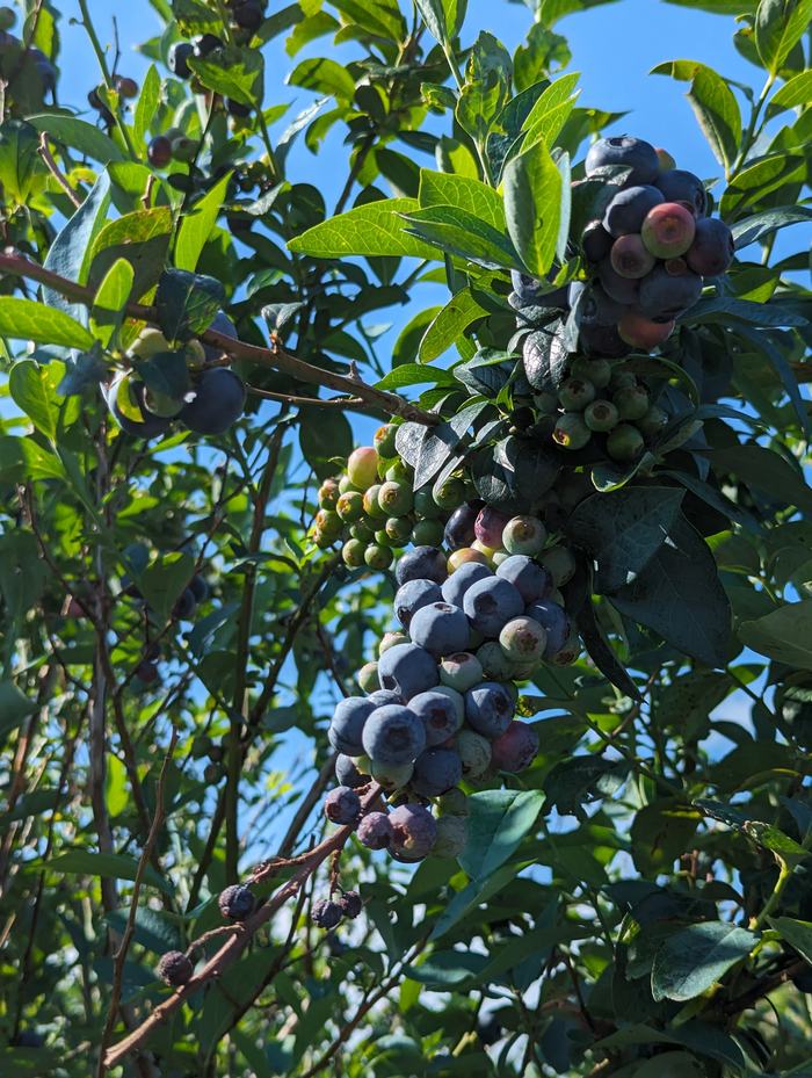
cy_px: 539
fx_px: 1497
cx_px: 406
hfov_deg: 30.4
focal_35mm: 48
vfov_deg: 39.6
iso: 42
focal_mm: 6.81
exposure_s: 1/1381
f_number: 1.85
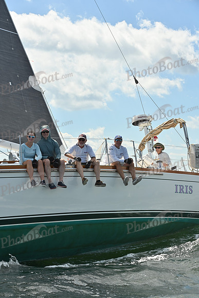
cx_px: 100
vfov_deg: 28.8
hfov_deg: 19.5
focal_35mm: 70
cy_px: 149
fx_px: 580
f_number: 7.1
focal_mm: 70
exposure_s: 1/1250
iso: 250
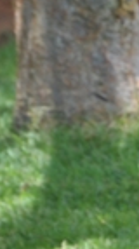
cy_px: 151
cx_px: 606
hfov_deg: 1.3
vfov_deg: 2.3
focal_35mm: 923
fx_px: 6073
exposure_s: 1/200
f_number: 9
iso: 250
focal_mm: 105
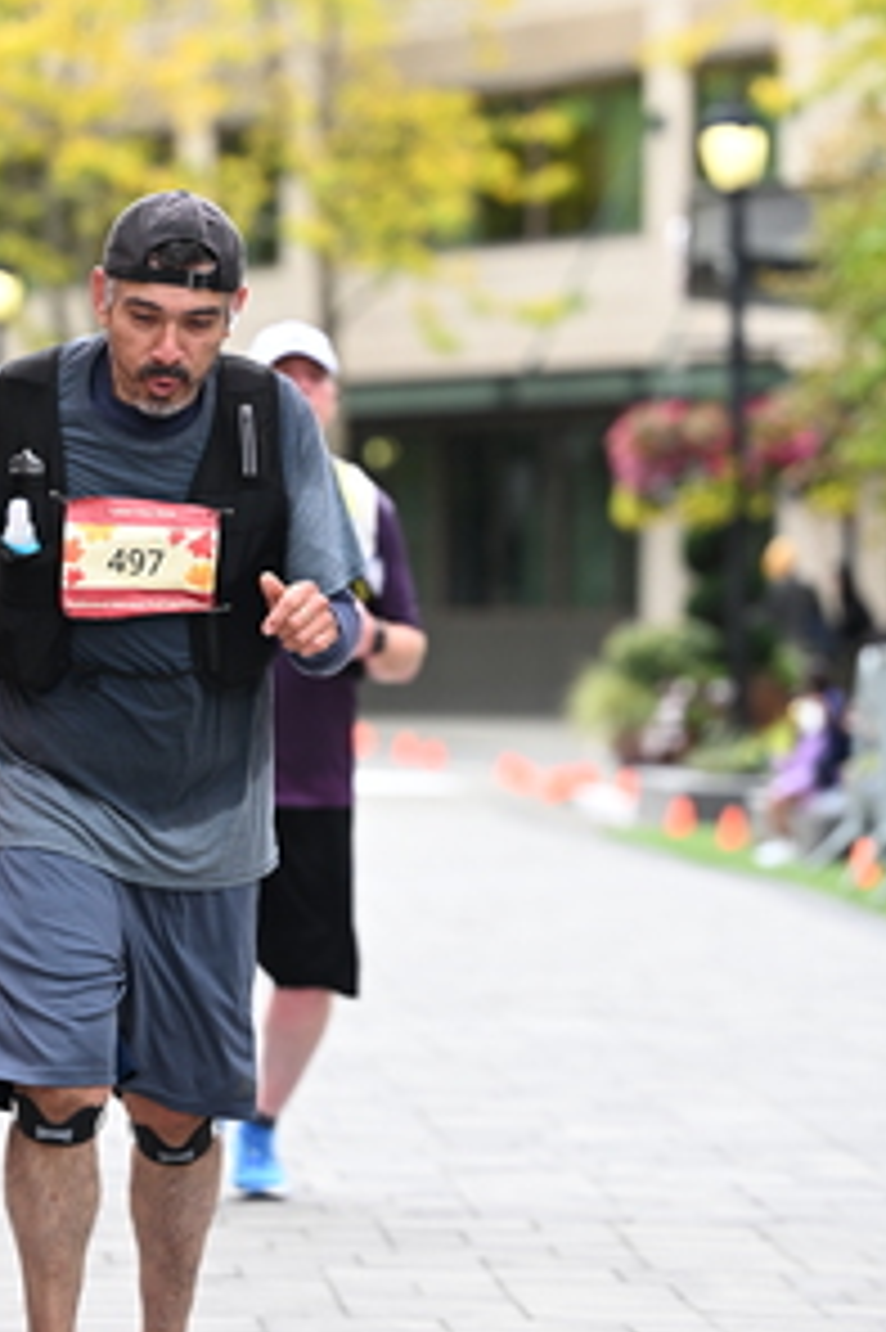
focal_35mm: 214
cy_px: 477
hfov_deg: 6.4
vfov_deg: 9.6
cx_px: 380
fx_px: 7909
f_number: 2.8
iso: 640
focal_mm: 115
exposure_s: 1/1600
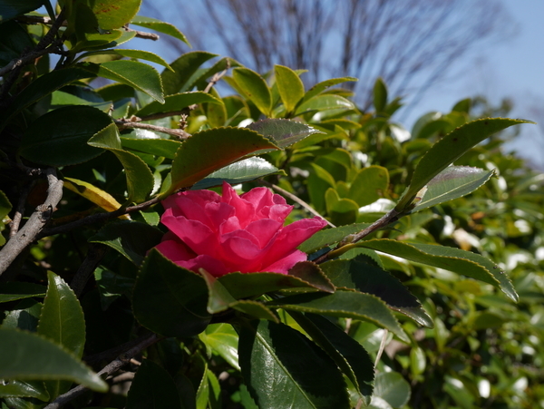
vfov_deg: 30.3
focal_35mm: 48
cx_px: 272
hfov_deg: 39.6
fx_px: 755
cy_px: 204
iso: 200
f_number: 9
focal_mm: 24
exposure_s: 1/320
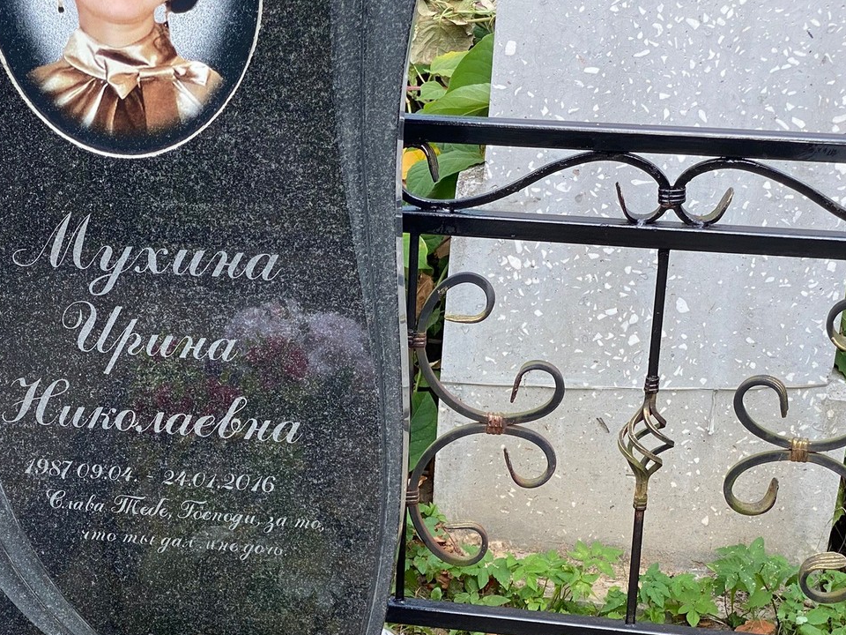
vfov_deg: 18.8
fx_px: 1906
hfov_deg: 24.7
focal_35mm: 78
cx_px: 214
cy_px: 419
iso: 20
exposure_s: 1/141
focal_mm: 6
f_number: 2
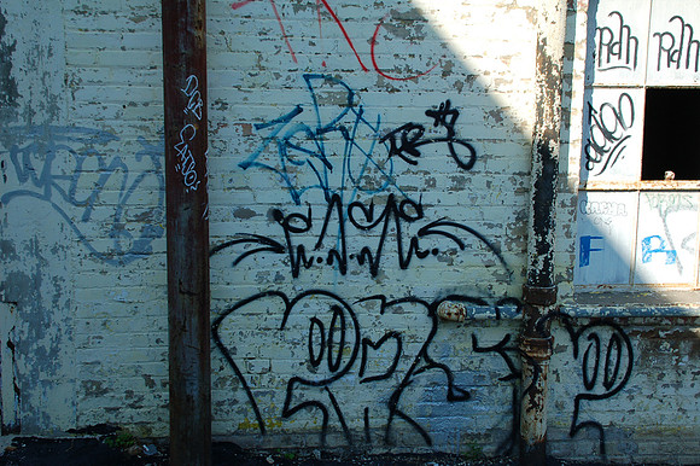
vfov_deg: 31.9
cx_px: 350
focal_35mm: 42
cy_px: 233
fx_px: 816
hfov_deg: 46.4
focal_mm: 28
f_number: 8
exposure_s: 1/160
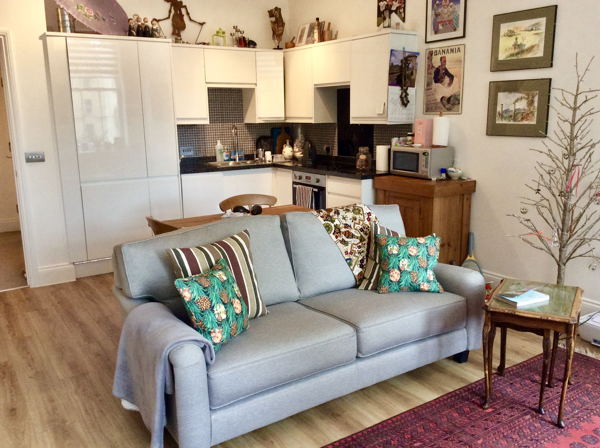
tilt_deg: -12.6
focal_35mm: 32
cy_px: 224
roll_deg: -0.9
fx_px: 554
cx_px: 300
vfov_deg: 44.1
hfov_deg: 56.9
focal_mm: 3.3
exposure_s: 1/25
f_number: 2.4
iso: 125
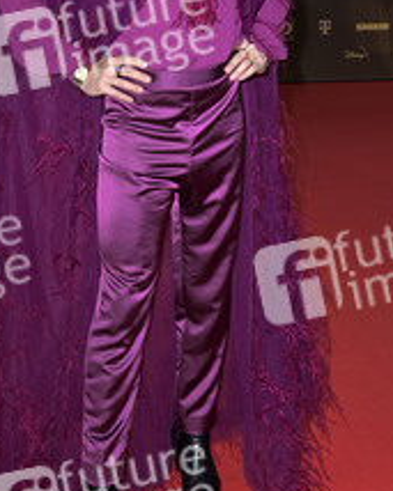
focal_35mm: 56
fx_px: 815
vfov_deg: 33.2
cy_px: 156
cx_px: 163
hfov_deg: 27.1
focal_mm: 32
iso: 800
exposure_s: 1/250
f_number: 6.3
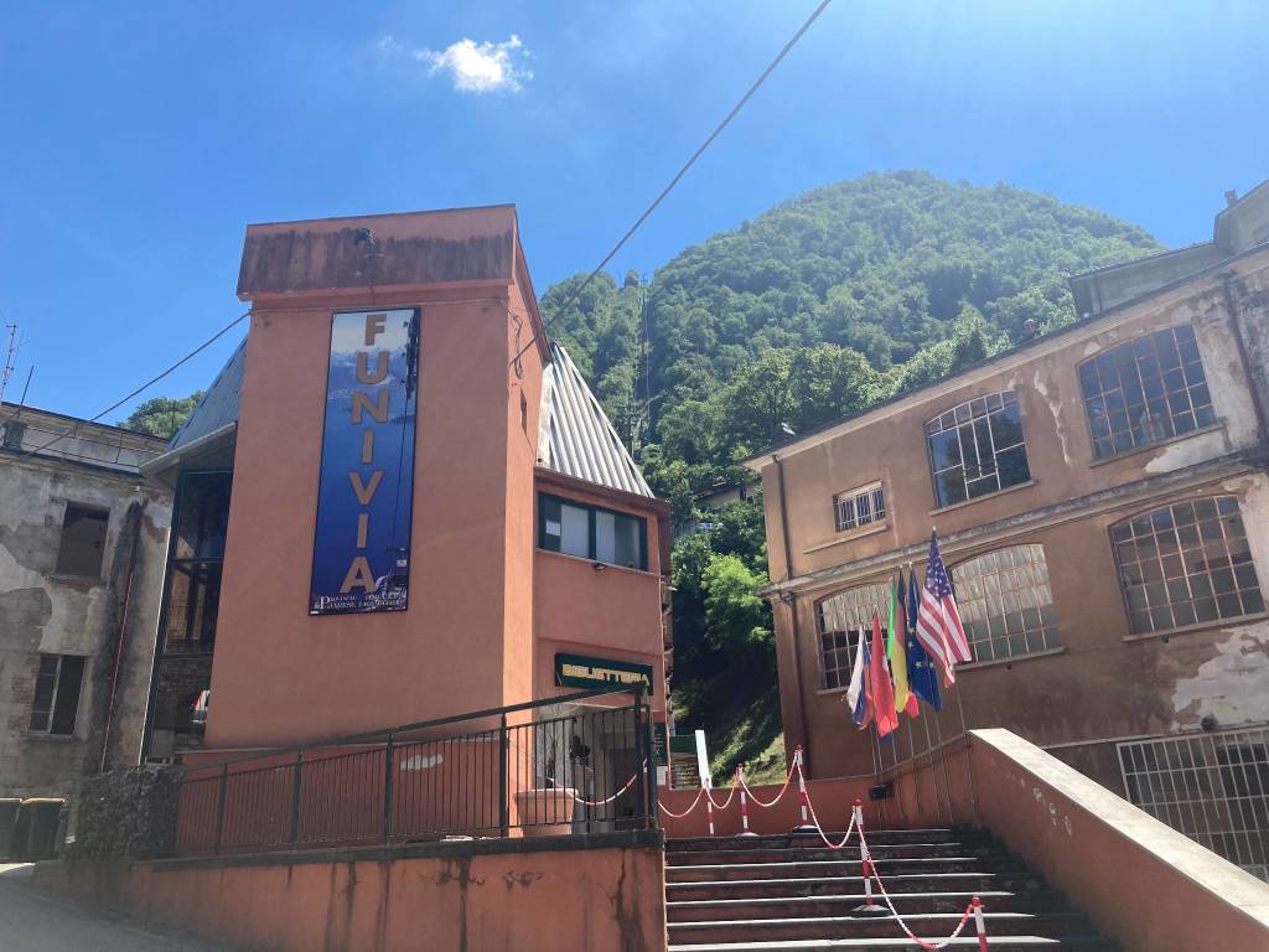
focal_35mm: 28
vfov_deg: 49.7
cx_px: 634
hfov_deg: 63.4
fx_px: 1026
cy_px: 476
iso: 20
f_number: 1.8
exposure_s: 1/2000
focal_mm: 3.99
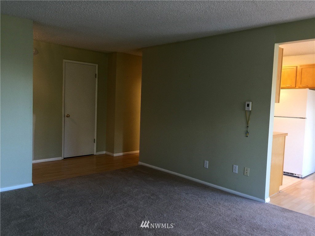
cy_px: 118
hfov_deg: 61.7
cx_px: 158
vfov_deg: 48.2
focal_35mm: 29
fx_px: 264
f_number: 2.2
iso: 32
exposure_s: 1/15
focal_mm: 4.15
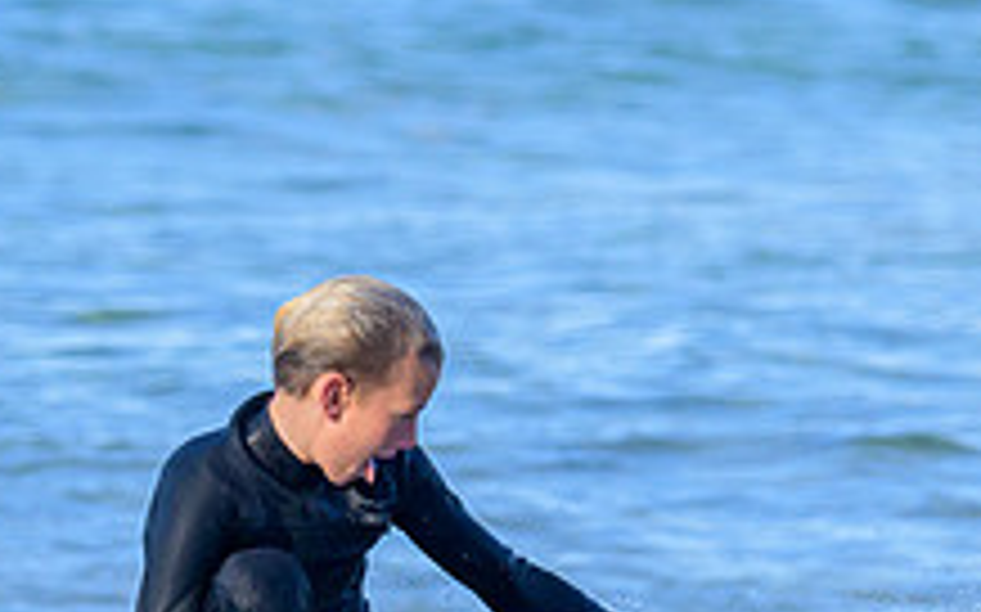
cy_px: 418
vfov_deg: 1.2
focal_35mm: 1077
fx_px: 28779
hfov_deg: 2.0
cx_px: 660
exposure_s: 1/1600
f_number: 7.1
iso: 720
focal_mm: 290
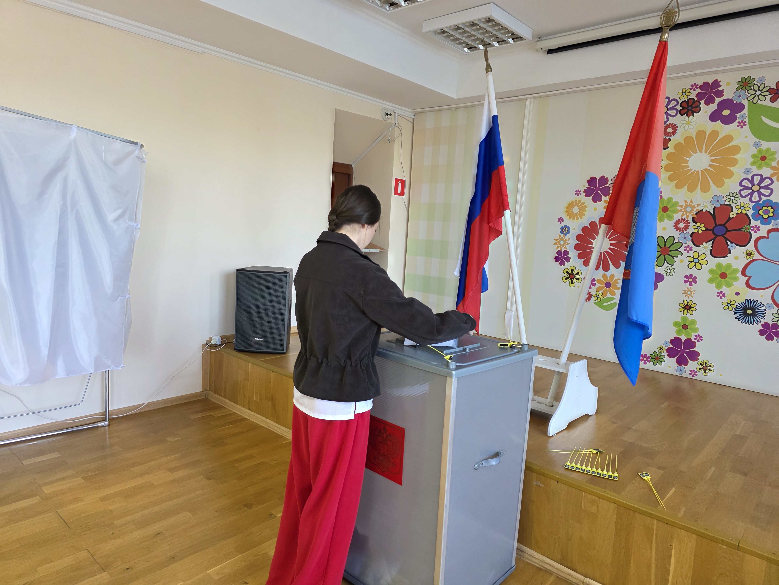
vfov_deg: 58.9
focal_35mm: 23
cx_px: 390
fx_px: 518
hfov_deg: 73.9
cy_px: 292
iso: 400
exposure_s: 1/100
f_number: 1.7
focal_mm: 6.3
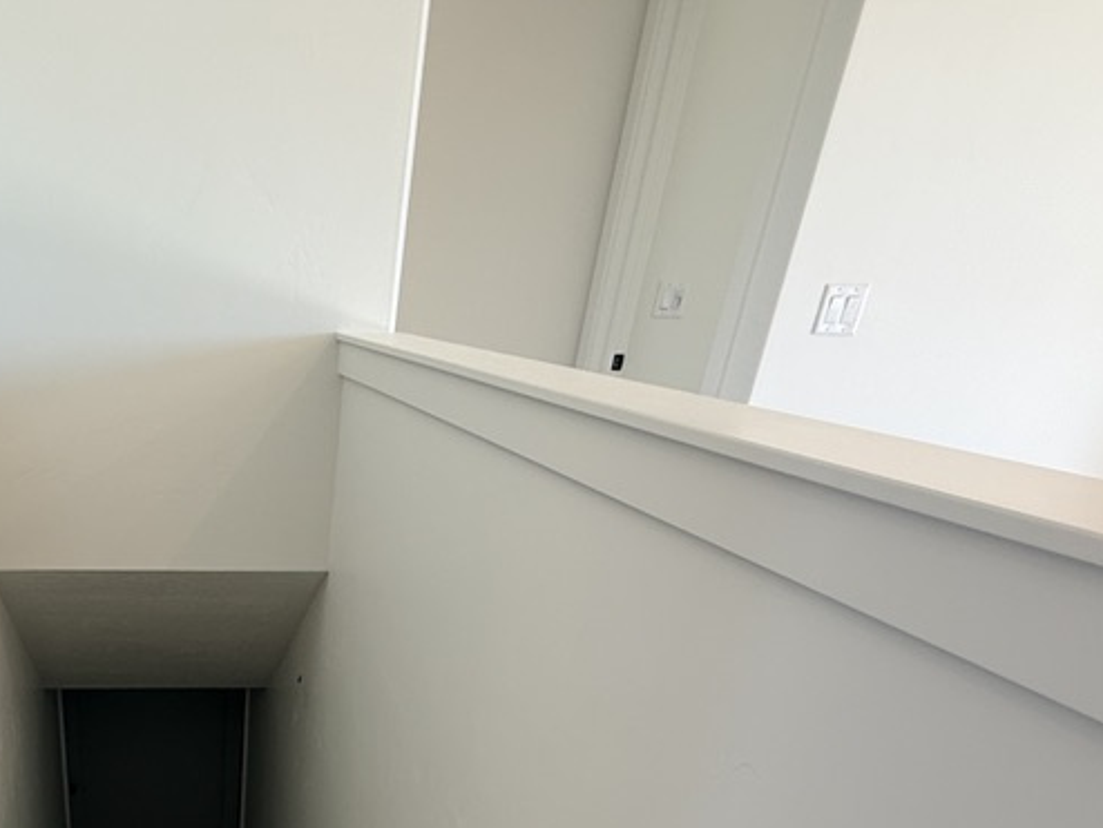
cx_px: 217
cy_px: 819
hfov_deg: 57.0
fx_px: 925
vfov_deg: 42.1
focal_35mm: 29
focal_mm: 2.22
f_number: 2.2
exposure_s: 1/120
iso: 80
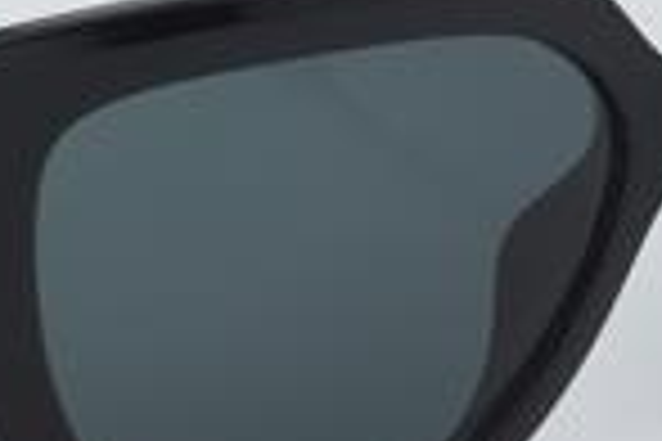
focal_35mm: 163
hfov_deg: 12.6
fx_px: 2997
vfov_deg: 8.4
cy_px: 171
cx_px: 261
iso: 100
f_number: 32
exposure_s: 1/4
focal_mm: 40
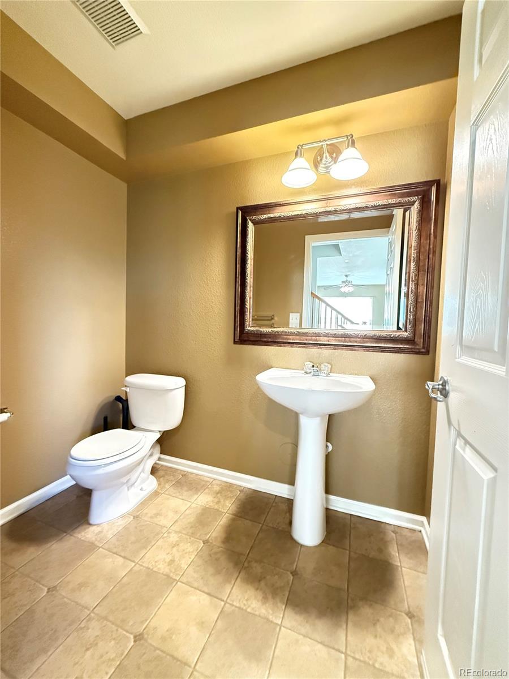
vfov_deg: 102.1
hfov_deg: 85.7
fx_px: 274
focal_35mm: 14
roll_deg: -2.3
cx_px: 254
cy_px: 340
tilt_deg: -1.9
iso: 1600
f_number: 2.2
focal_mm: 2.22
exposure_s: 1/60
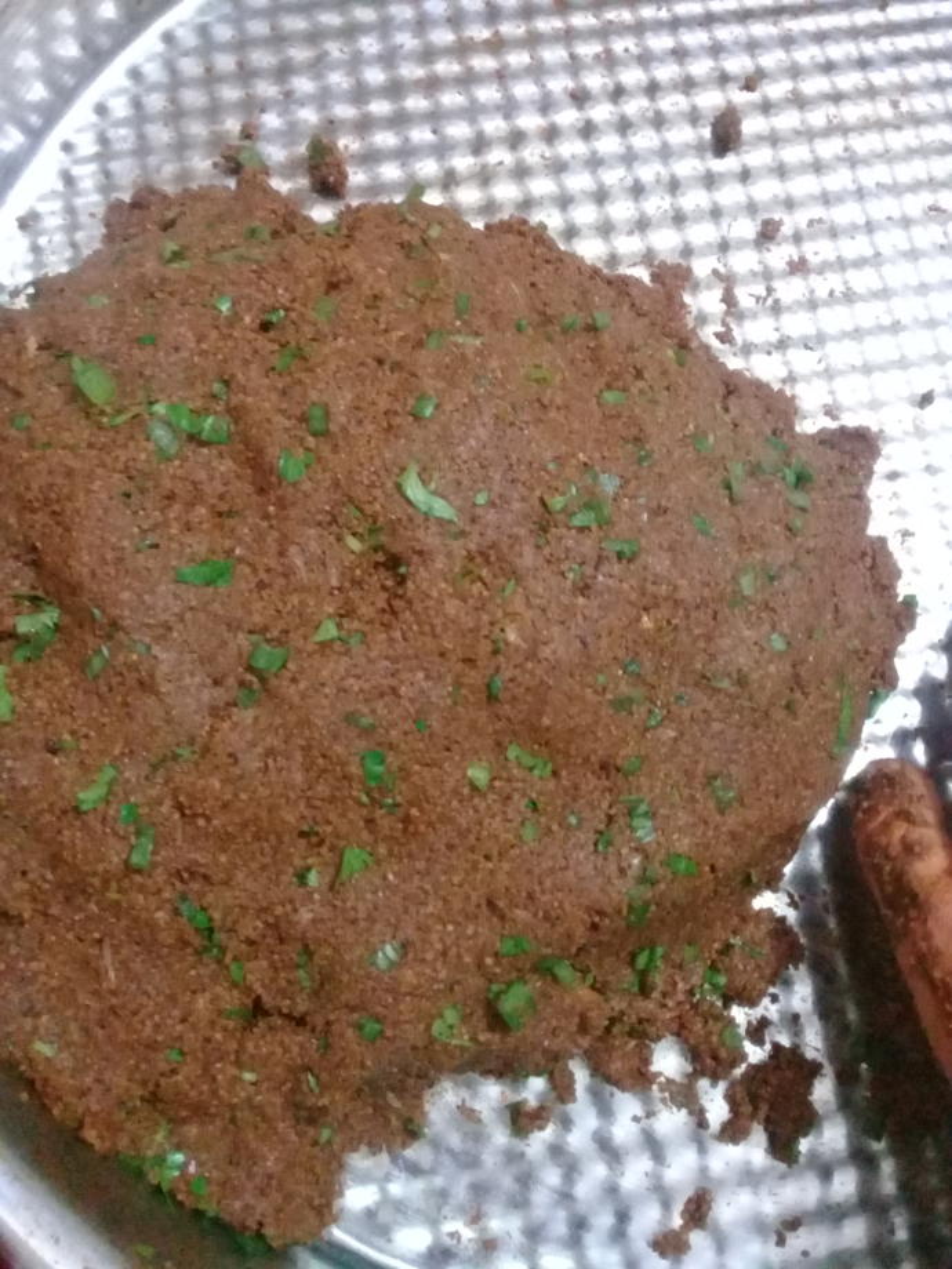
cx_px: 476
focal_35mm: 31
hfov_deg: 45.4
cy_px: 634
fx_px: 1137
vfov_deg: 58.4
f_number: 2.2
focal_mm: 3.3
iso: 1250
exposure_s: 1/17
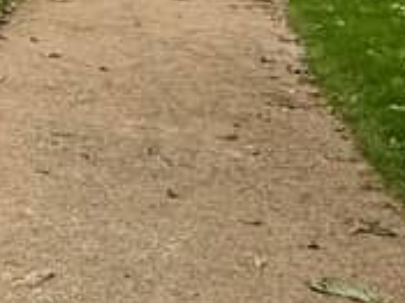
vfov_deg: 13.9
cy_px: -391
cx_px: -516
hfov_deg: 15.7
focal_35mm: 80
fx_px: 935
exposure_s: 1/1277
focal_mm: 2.2
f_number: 2.2
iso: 50
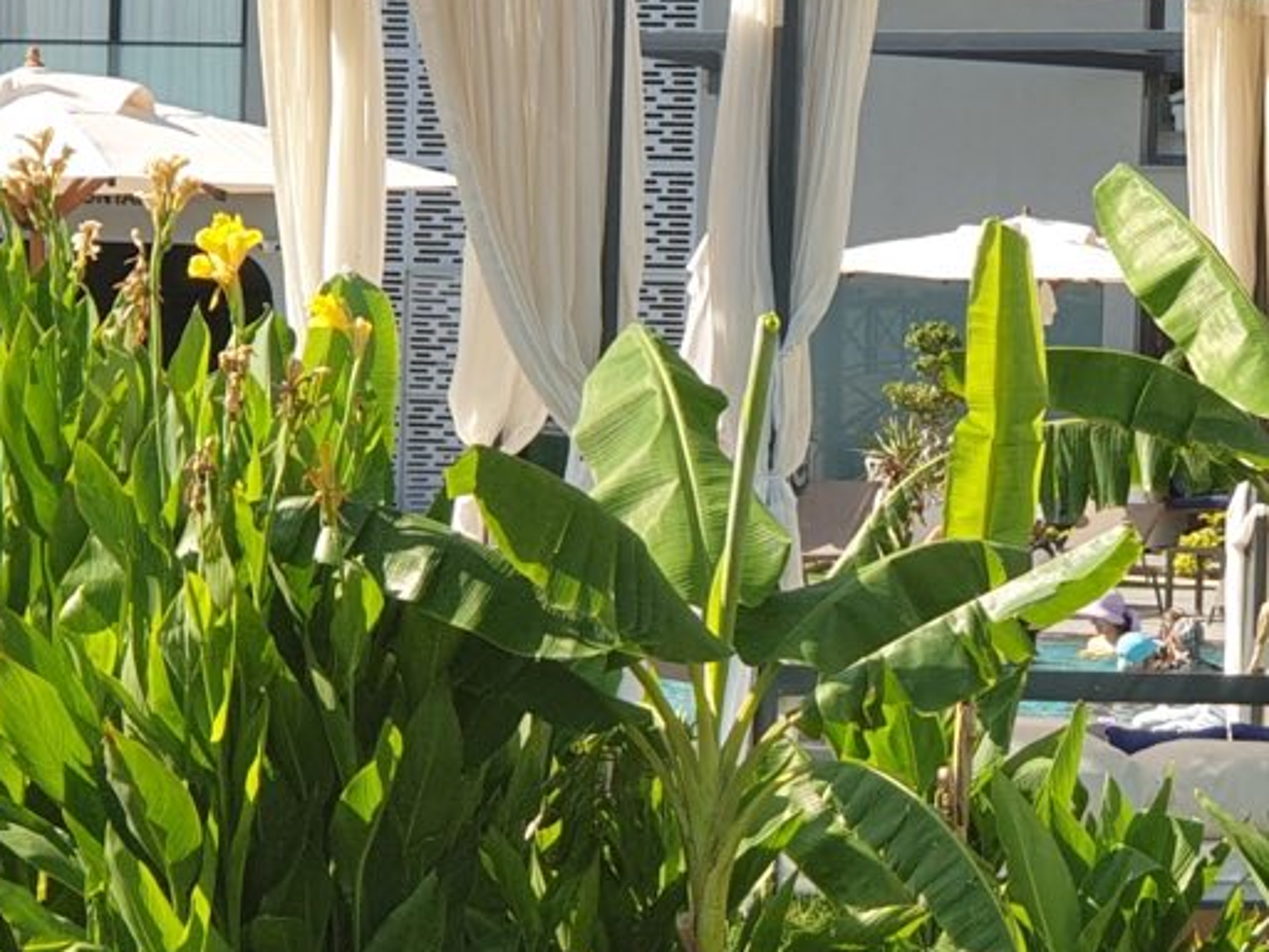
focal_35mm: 130
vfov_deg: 11.4
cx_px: 1115
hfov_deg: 15.0
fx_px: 4766
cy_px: 543
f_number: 2.4
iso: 100
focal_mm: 6
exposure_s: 1/448
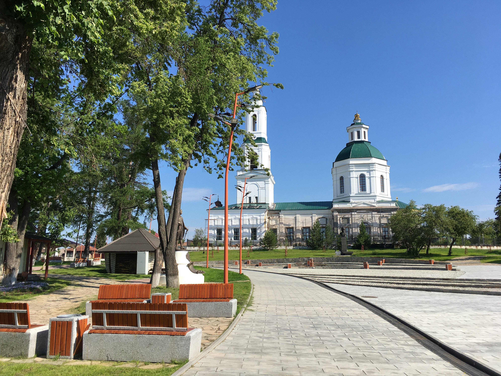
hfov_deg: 61.7
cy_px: 188
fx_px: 420
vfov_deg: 48.2
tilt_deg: +9.8
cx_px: 250
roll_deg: -0.5
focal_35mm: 29
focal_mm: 4.15
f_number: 2.2
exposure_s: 1/1570
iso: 25
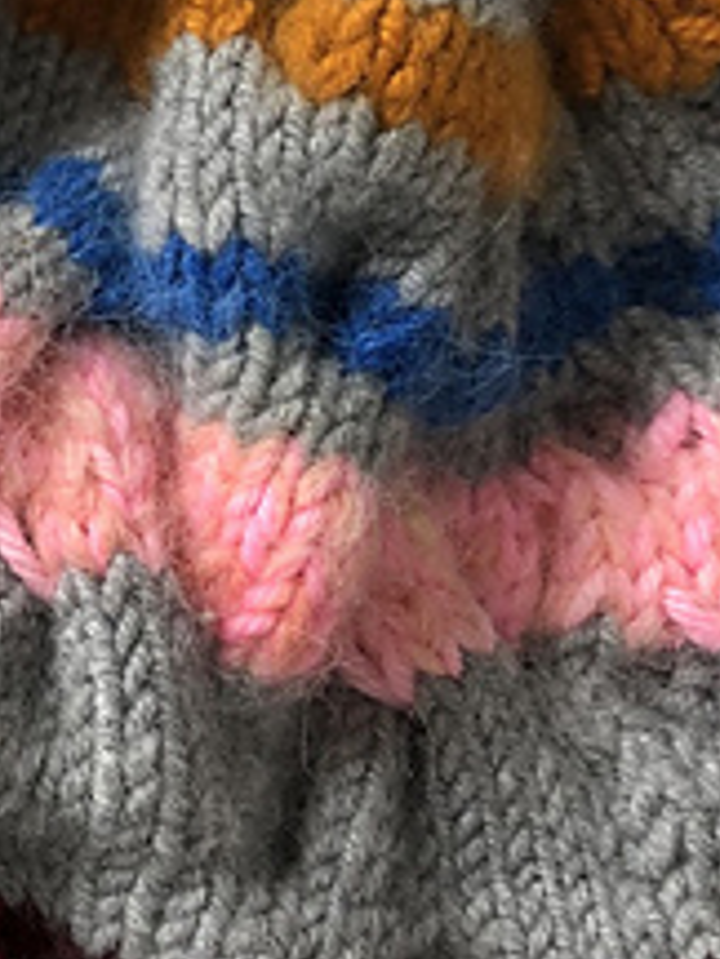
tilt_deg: -63.3
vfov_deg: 23.3
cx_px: -333
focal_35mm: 83
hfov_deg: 16.3
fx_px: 2302
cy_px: 226
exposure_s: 1/30
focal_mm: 3.99
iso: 40
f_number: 1.8
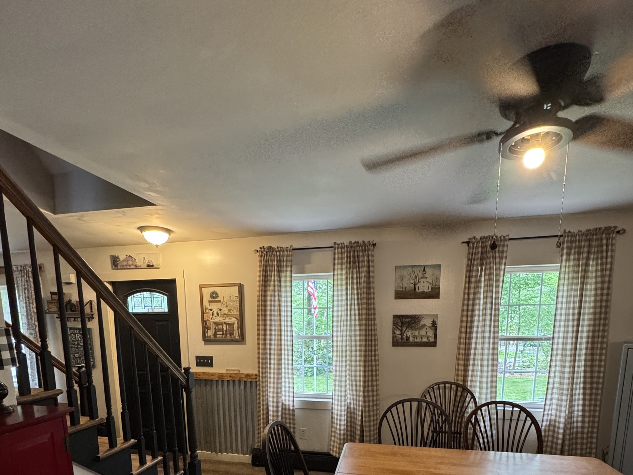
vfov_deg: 62.9
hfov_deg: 84.7
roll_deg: +1.2
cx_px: 318
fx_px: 347
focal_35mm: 19
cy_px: 378
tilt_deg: -9.6
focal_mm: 2.22
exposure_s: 1/60
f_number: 2.2
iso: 400
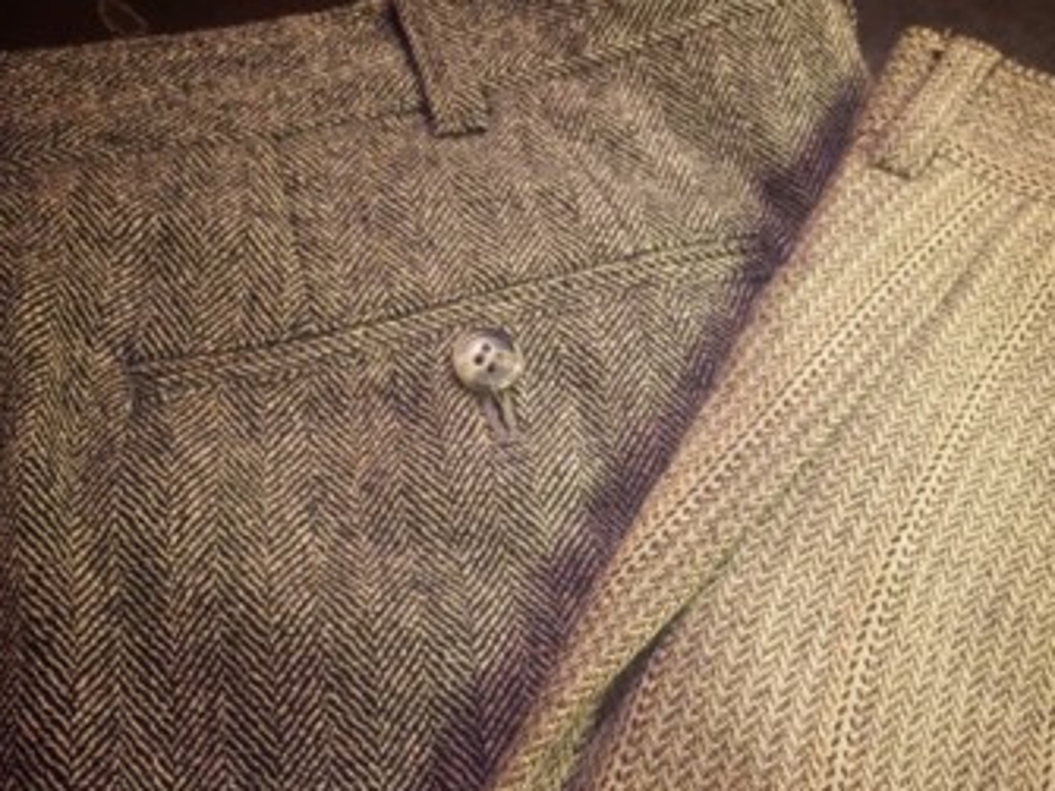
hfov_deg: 47.4
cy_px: 482
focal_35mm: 39
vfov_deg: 36.6
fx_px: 1188
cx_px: 664
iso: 160
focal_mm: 4.15
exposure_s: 1/30
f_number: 2.2
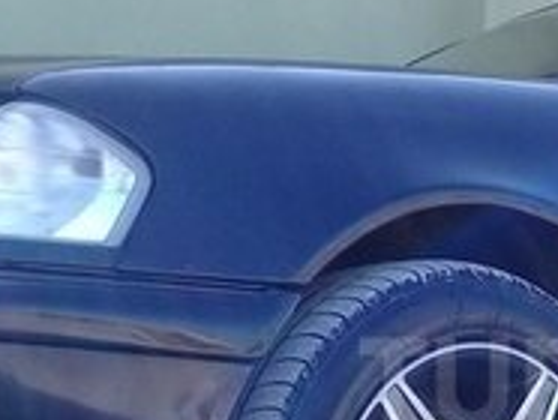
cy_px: 382
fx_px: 1775
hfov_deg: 17.1
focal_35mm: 110
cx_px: 666
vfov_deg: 13.4
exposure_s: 1/381
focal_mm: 3.3
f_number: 2.2
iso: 64
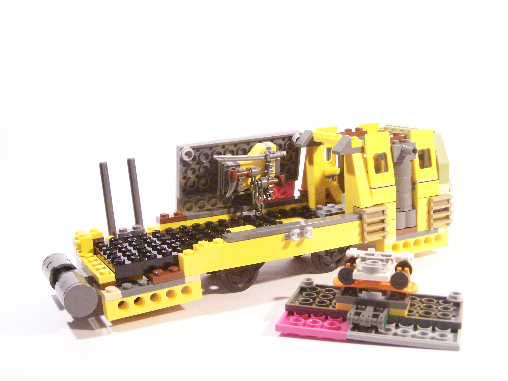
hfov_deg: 43.9
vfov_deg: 33.6
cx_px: 254
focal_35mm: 43
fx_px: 631
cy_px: 190
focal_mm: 7.1
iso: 400
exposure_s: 1/30
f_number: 3.2
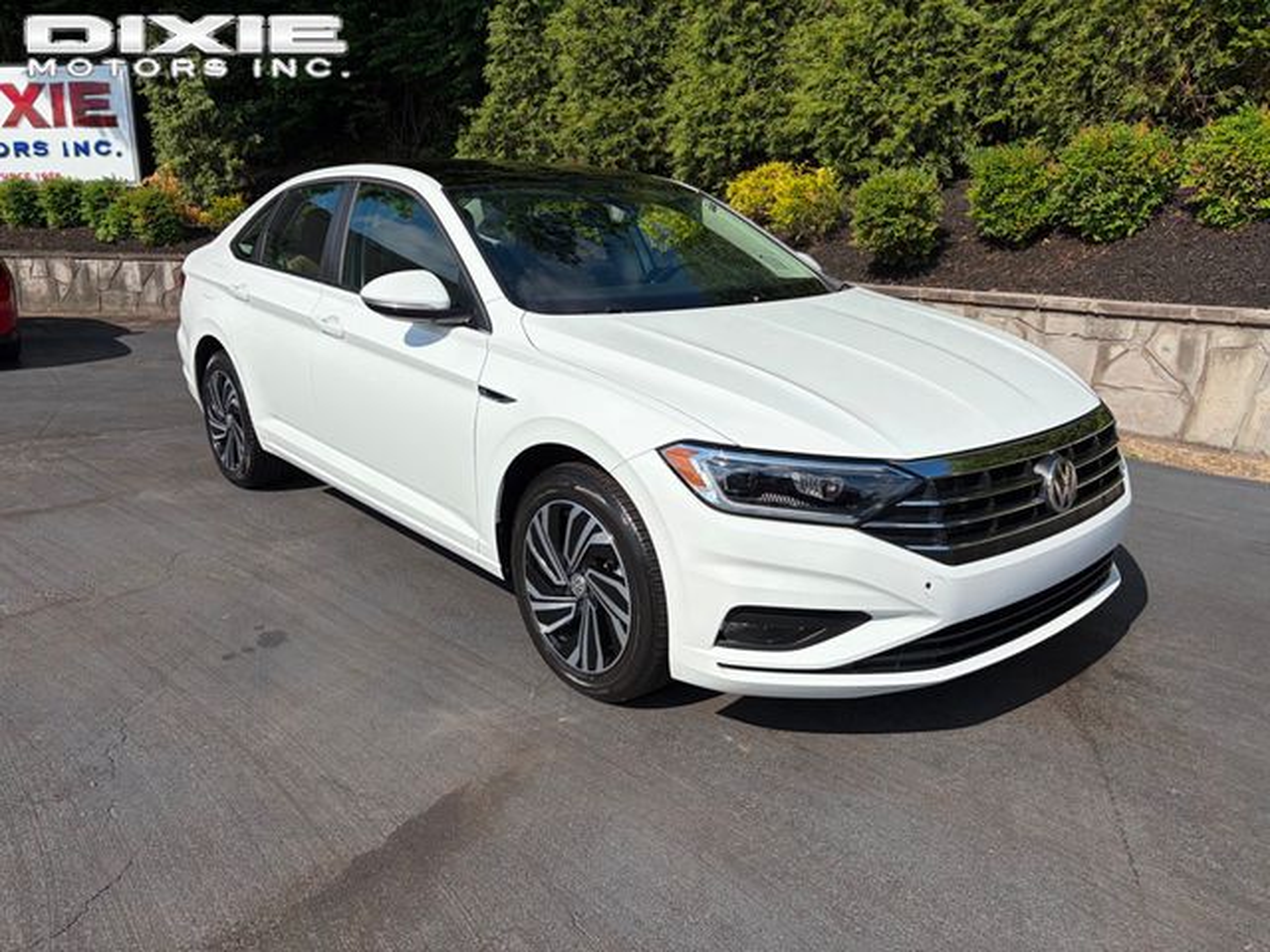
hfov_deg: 67.3
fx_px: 954
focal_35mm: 26
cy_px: 476
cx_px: 635
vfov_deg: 53.1
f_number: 1.6
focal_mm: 5.96
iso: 50
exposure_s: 1/8850
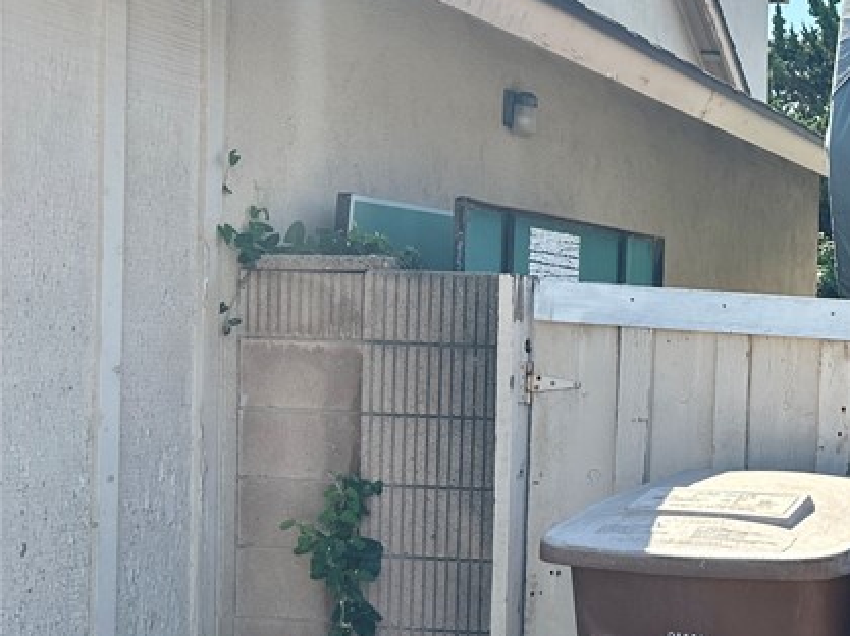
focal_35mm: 59
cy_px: 406
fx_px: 1448
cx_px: 1042
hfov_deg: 28.2
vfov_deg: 24.7
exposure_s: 1/3247
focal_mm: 6.86
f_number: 1.78
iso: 80
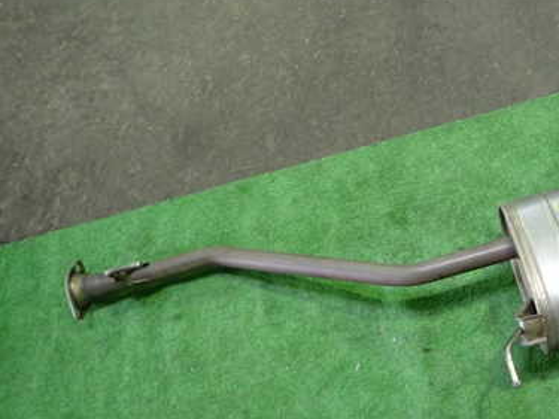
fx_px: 646
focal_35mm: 40
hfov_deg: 44.8
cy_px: 255
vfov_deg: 35.8
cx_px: 435
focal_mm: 4.5
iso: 320
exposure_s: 1/30
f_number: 2
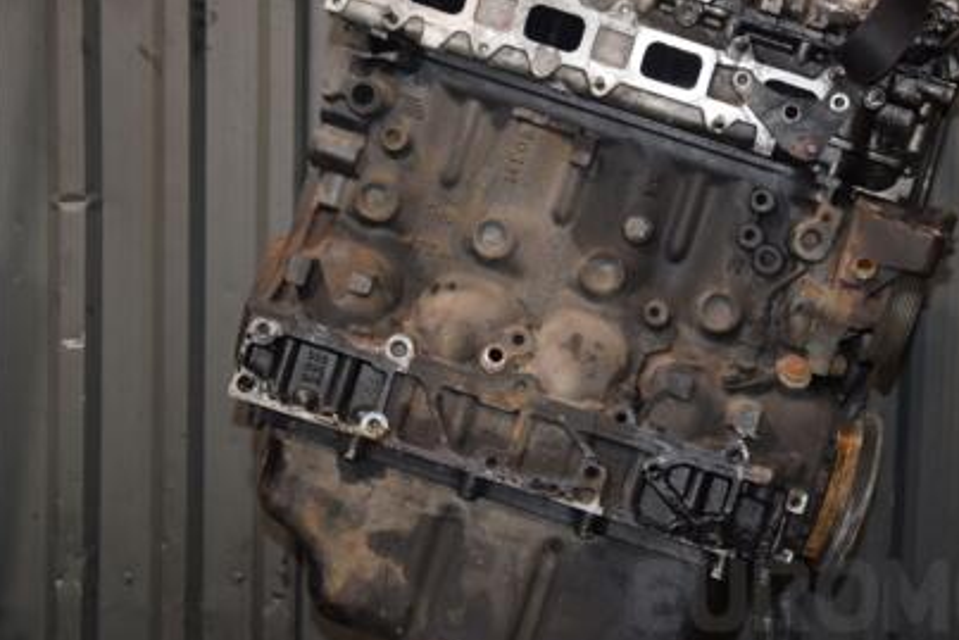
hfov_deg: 30.0
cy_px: 278
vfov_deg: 20.3
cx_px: 590
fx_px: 1785
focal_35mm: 67
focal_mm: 30
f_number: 5
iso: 800
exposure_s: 1/60
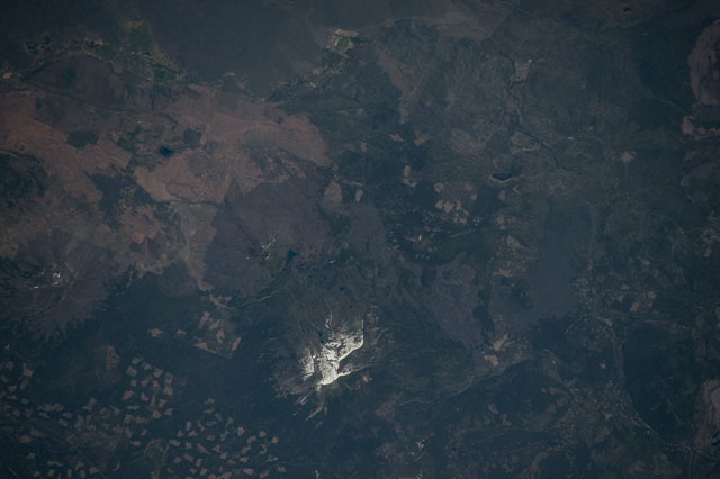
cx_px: 360
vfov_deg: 2.7
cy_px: 240
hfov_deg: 4.1
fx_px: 9994
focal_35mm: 500
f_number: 10
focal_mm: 500
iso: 250
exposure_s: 1/1250
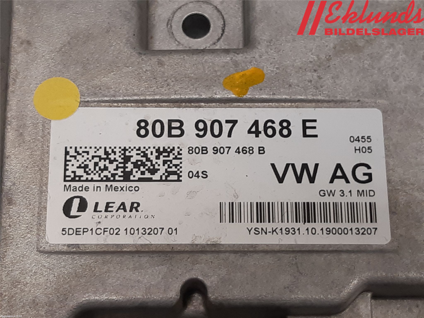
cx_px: 212
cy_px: 159
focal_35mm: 26
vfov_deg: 53.1
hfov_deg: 67.3
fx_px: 318
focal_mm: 3.93
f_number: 1.7
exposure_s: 1/50
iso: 80
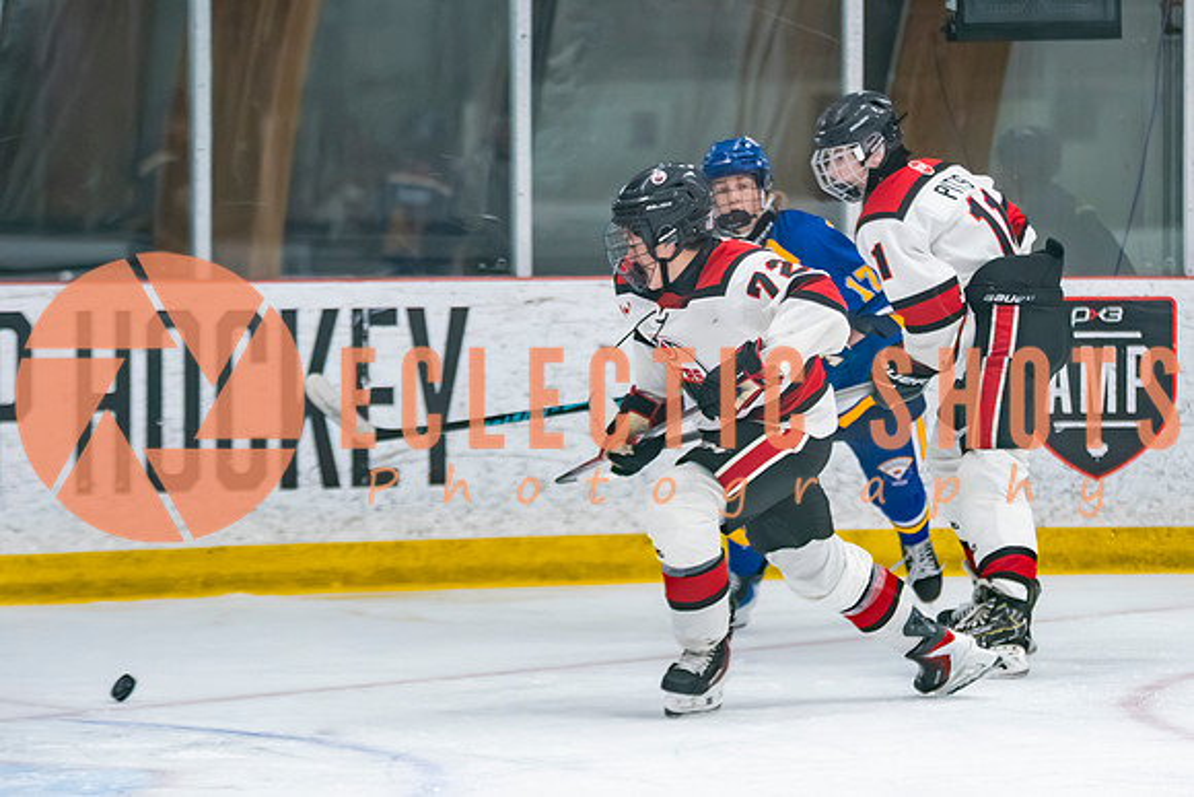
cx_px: 834
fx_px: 7808
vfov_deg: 5.8
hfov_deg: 8.7
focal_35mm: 235
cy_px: 411
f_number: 2.8
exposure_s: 1/640
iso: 2000
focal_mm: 130
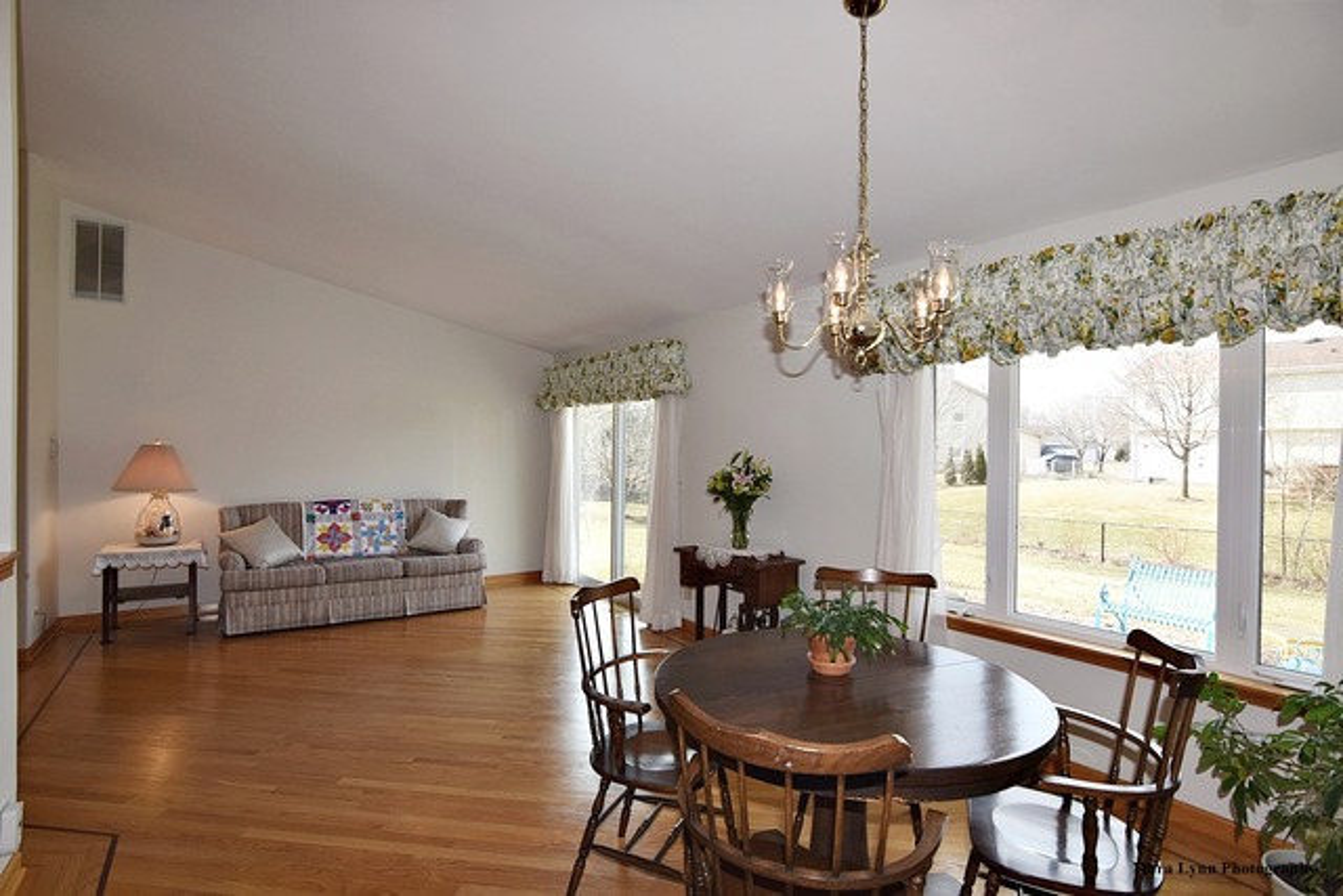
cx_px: 672
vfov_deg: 72.1
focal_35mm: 16
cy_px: 448
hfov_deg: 95.0
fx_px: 616
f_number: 5.6
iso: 160
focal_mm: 11
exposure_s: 1/125
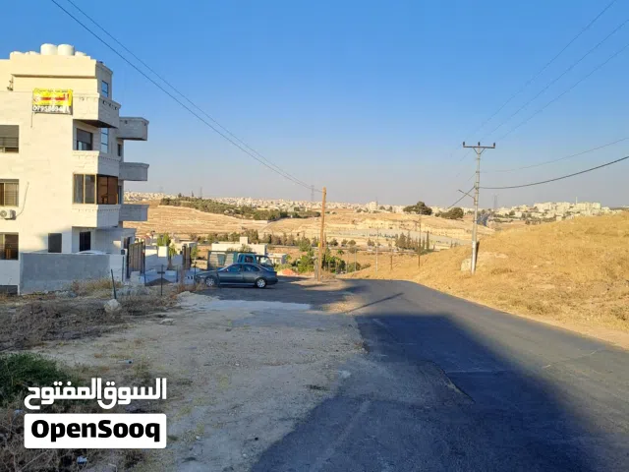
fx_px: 454
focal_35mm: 25
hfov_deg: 69.4
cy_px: 236
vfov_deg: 54.9
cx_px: 314
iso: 32
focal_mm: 4.65
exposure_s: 1/1325
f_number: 1.8
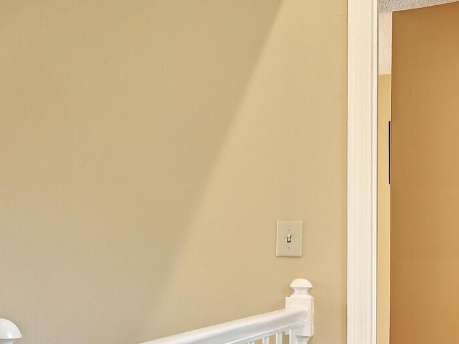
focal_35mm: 58
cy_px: 259
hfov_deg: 27.7
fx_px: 769
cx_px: -137
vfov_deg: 24.9
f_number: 8
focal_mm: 14
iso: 250
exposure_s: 1/2.5
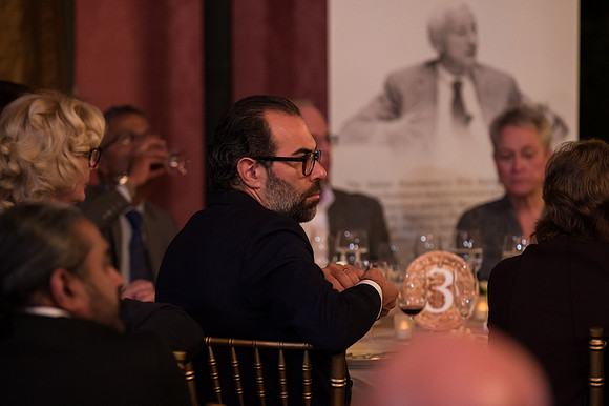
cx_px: 305
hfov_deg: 13.1
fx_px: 2643
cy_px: 203
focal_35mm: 156
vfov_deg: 8.8
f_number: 3.2
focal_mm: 155
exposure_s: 1/200
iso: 3200
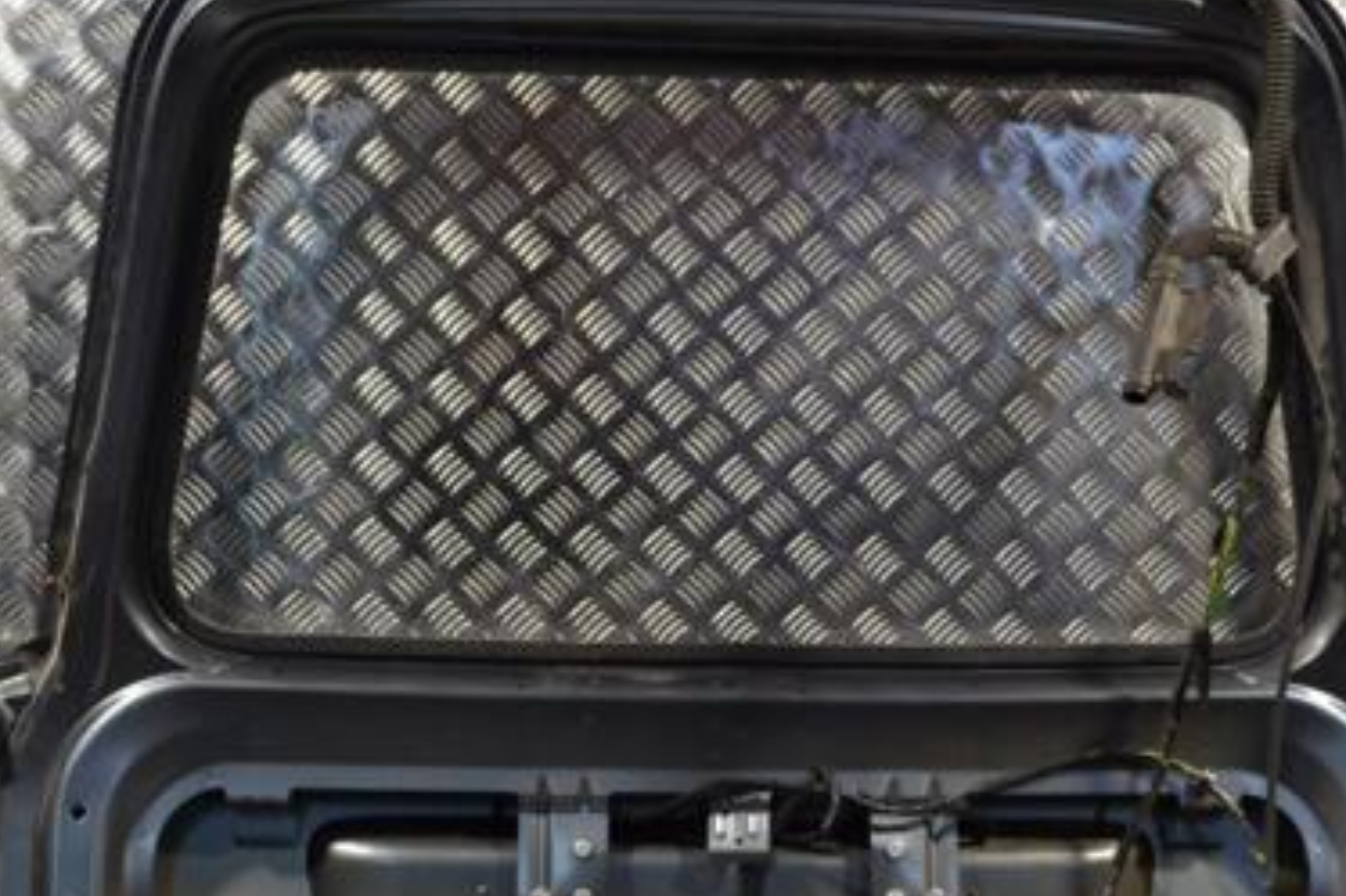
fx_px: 1981
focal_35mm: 53
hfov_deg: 37.5
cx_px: 734
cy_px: 565
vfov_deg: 25.4
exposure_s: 1/125
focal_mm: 22
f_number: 5.6
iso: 400
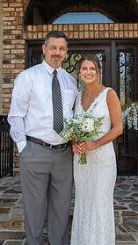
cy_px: 106
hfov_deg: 24.4
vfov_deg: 42.0
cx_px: 71
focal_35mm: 49
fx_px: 319
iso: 125
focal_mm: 29
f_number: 4.5
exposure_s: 1/160
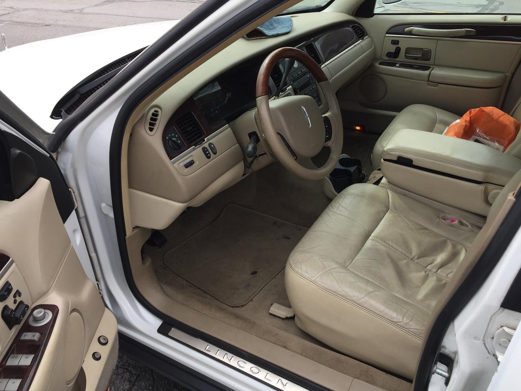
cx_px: 260
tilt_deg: -31.0
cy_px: 196
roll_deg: +3.1
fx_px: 436
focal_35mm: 29
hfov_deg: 61.7
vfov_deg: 48.2
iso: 32
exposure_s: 1/557
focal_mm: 4.15
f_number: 2.2
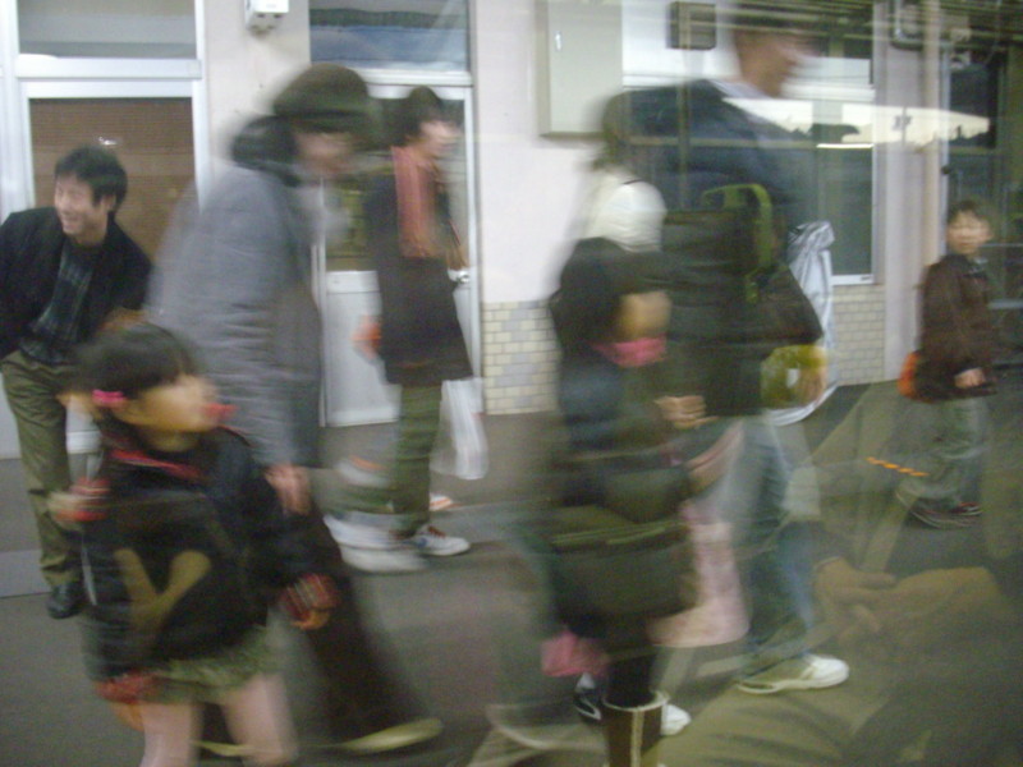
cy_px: 384
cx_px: 512
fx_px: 1093
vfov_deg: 38.7
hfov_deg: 50.1
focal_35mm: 37
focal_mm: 6.2
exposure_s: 1/10
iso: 400
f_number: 2.8
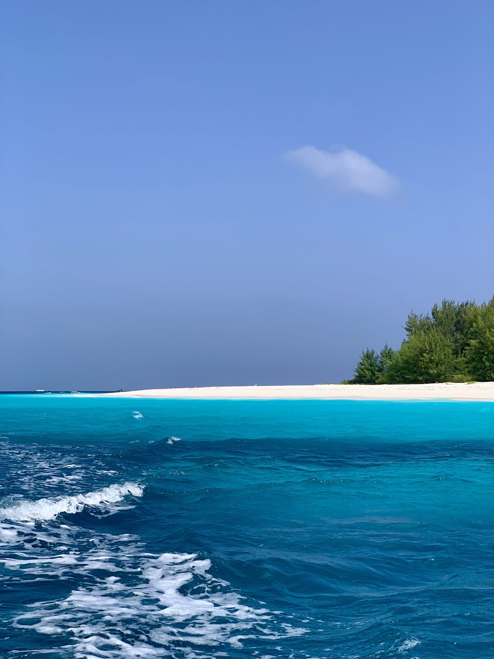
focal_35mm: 52
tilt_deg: +6.1
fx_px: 989
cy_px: 330
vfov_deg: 36.8
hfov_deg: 28.0
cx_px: 247
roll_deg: +2.4
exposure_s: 1/1546
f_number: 2.4
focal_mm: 6
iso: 16
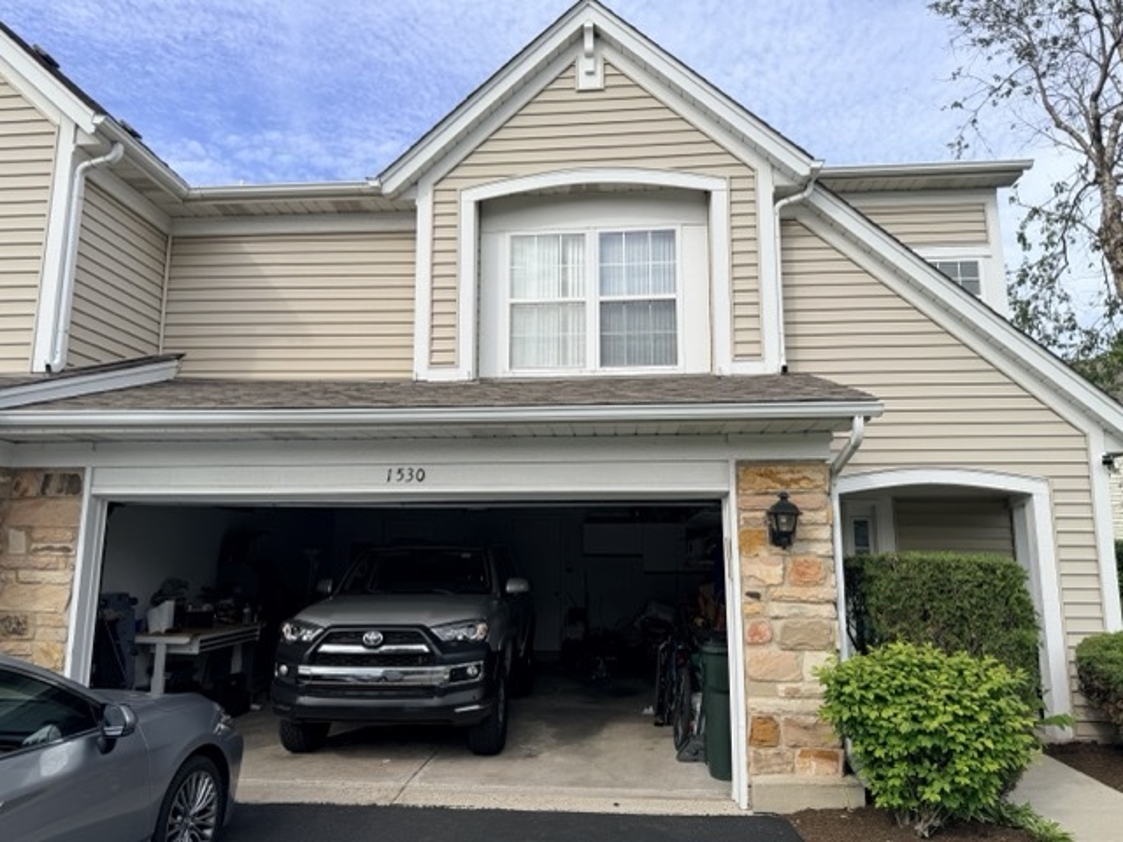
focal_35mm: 24
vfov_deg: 56.8
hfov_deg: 71.6
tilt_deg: +10.7
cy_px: 421
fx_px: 779
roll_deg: -0.8
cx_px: 562
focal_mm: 6.76
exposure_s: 1/3279
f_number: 1.78
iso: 80
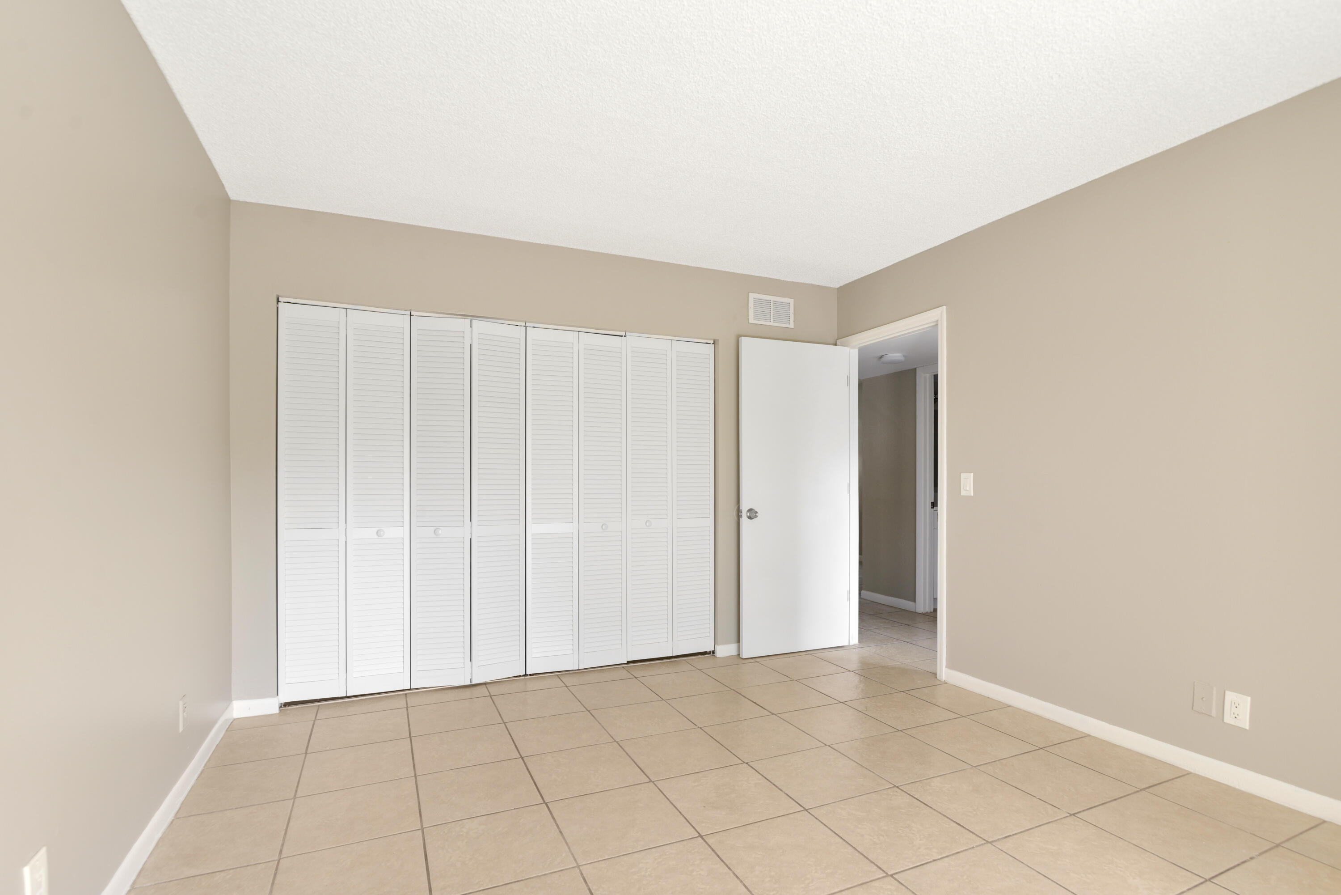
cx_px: 670
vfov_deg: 73.8
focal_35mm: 16
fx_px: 596
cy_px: 448
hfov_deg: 96.7
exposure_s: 1/30
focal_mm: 16
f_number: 8
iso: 200
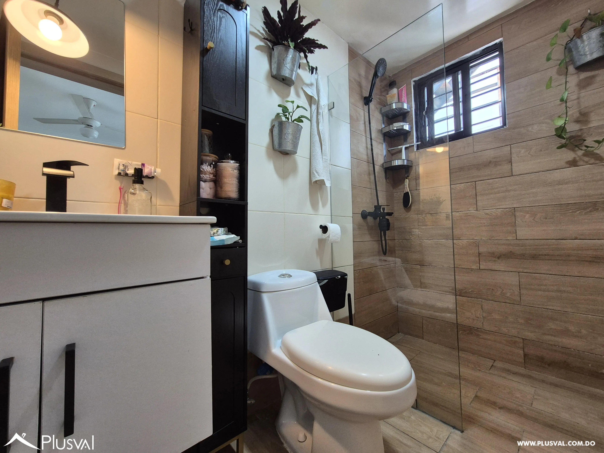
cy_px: 226
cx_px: 302
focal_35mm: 13
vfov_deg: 89.9
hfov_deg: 106.2
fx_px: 227
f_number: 2.2
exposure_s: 1/60
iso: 200
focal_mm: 2.2
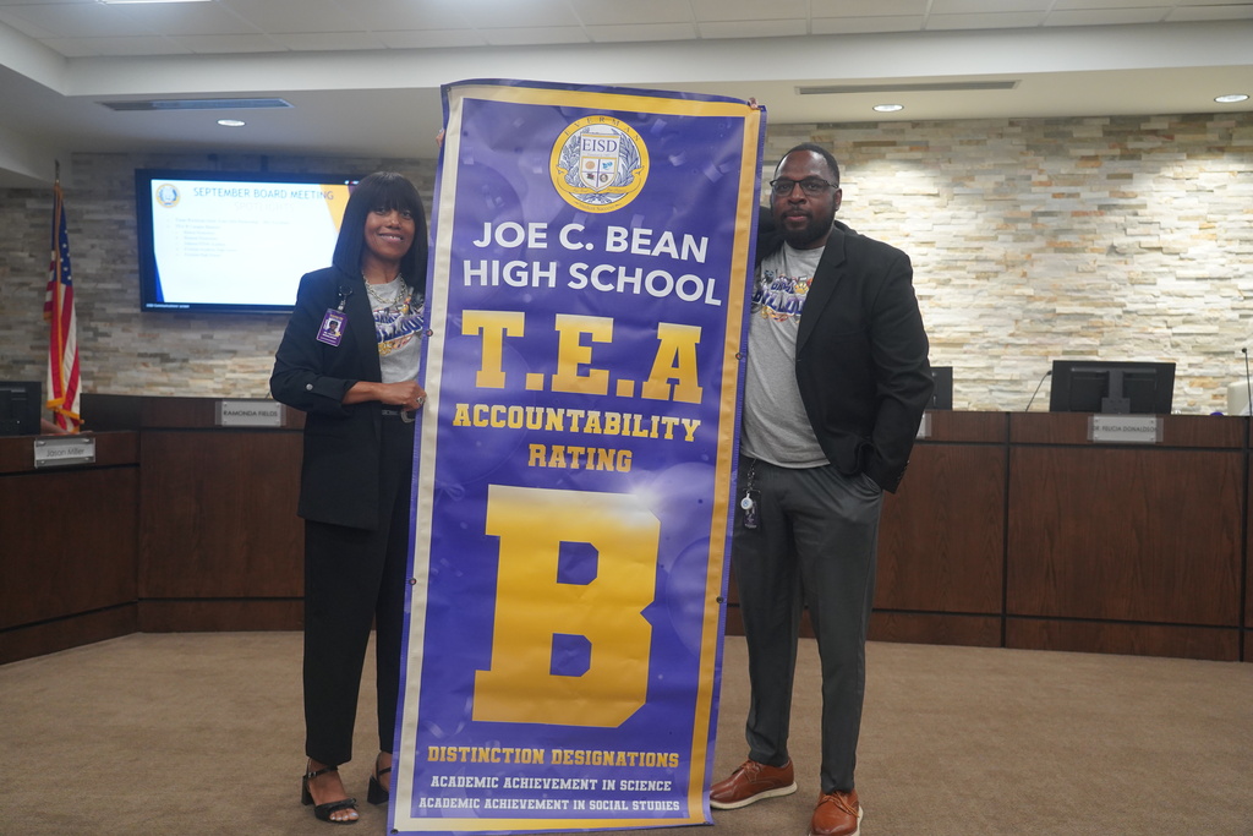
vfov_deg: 38.9
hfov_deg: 55.8
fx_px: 1183
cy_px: 418
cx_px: 626
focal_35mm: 34
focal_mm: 34
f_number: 4
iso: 2500
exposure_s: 1/160
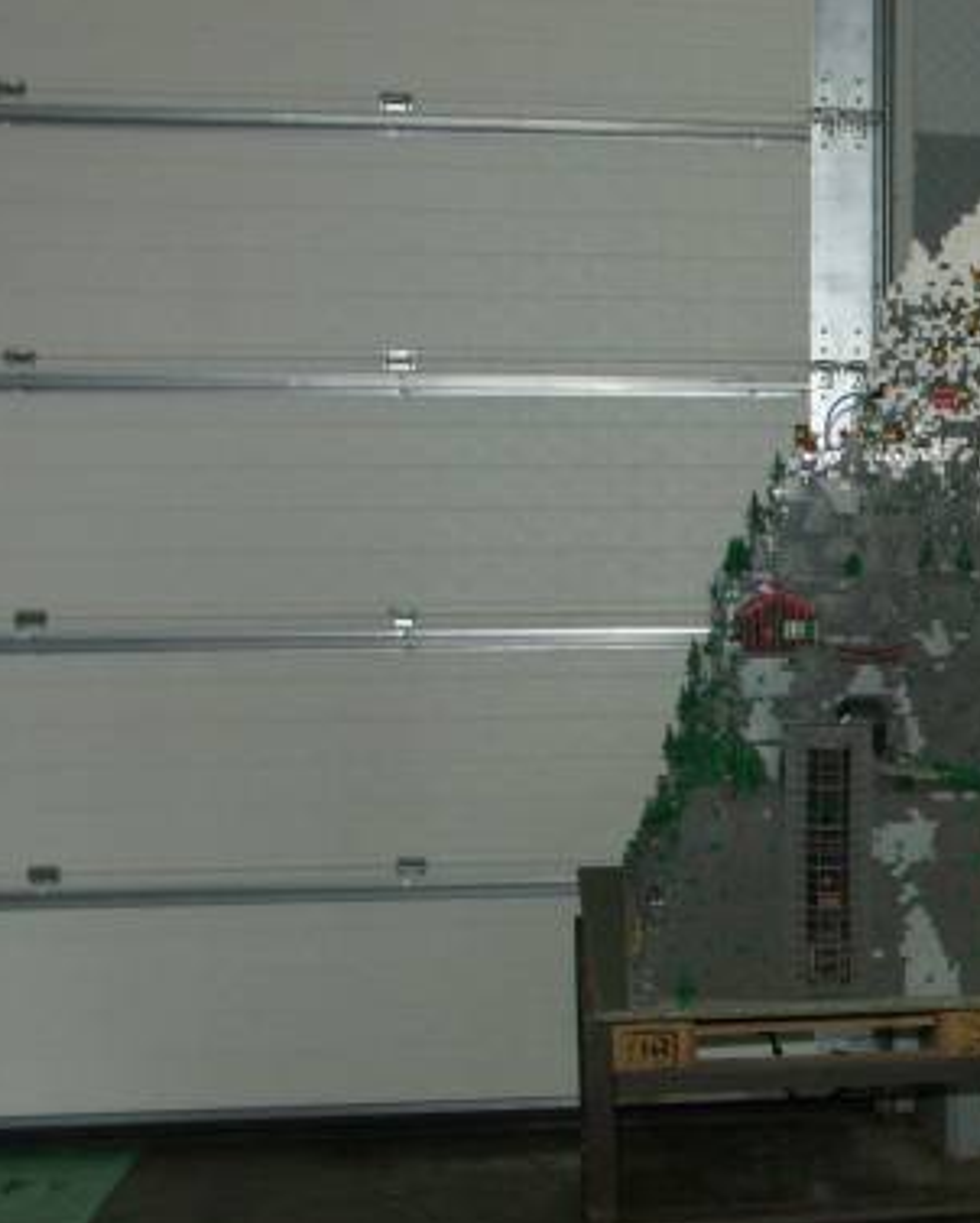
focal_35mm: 60
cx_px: 1126
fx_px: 2174
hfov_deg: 23.5
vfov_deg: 31.3
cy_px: 788
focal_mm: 7.55
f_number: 2.8
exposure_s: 1/50
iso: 200
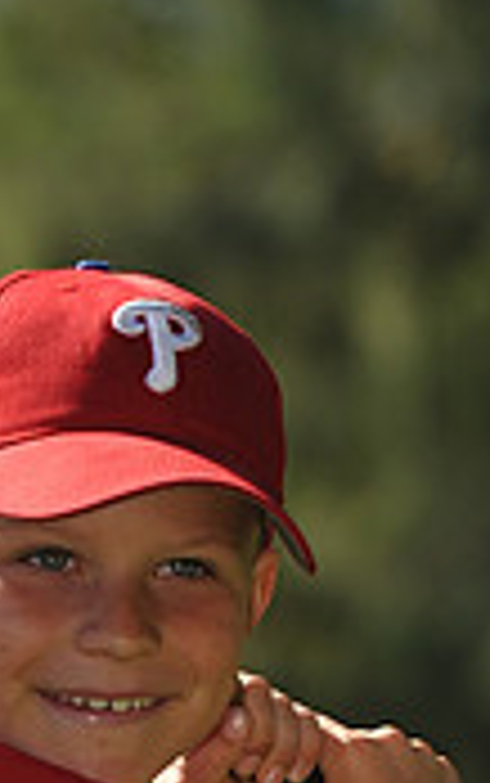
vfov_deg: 3.7
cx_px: 112
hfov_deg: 2.3
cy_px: 1102
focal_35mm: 561
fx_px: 11967
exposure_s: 1/800
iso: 200
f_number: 5.6
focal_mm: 165
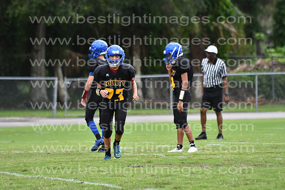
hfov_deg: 9.8
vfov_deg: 6.5
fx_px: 1663
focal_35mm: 210
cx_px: 142
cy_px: 95
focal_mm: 140
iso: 1000
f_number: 3.5
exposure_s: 1/1600
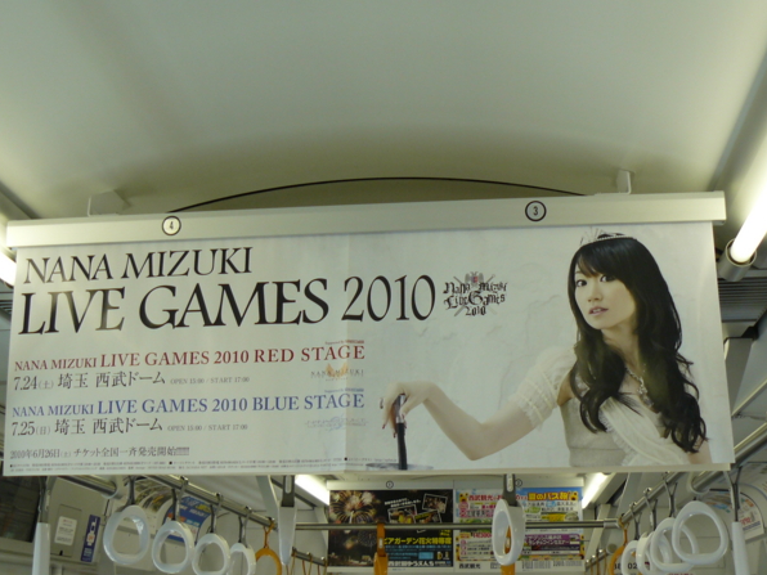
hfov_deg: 42.9
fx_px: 975
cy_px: 300
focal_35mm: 44
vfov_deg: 32.9
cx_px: 382
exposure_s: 1/125
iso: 100
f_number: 2.8
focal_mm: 6
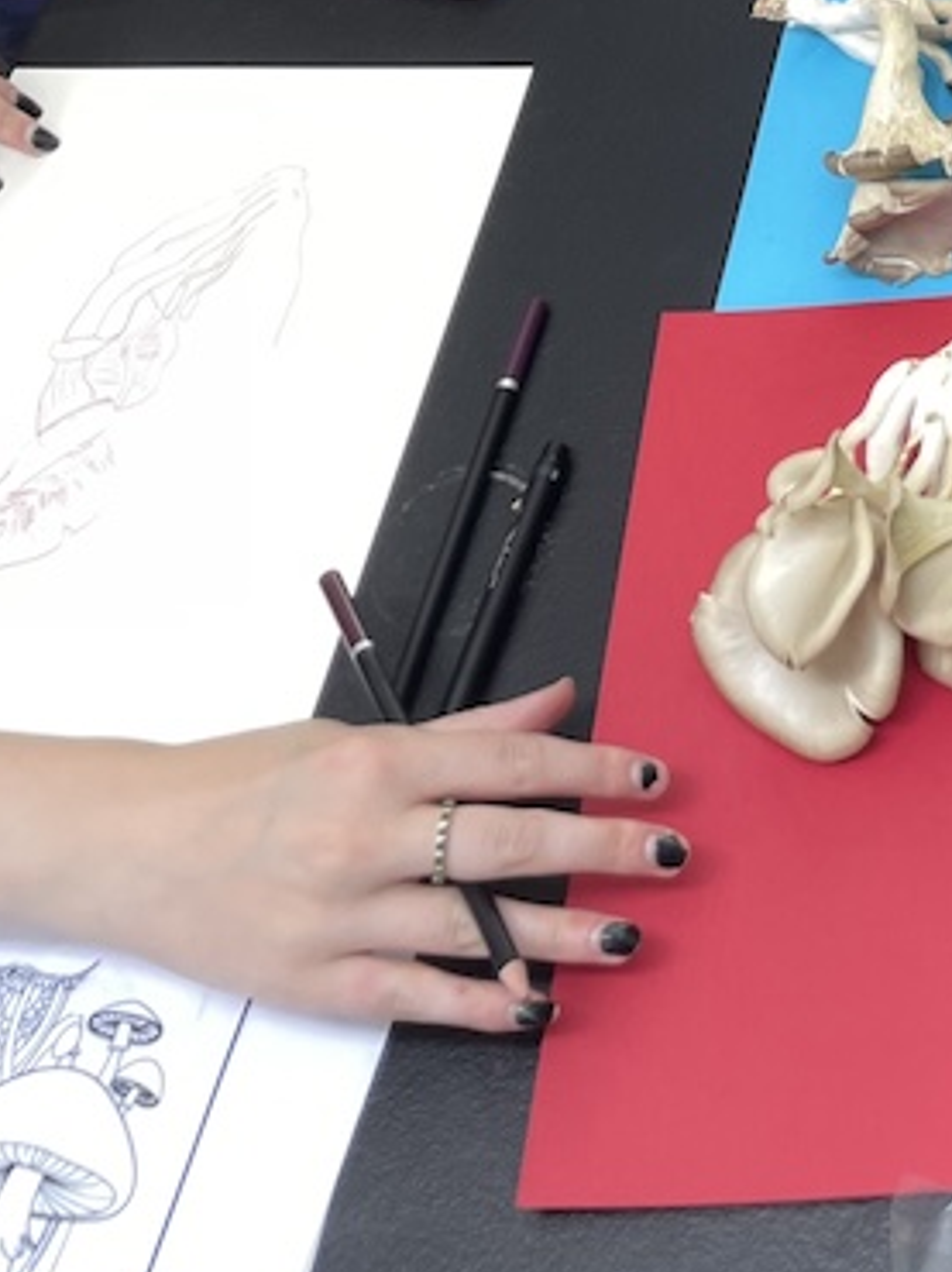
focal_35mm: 75
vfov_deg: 22.9
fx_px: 2753
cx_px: 1193
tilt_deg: -40.8
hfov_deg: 18.4
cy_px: -418
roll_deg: +13.8
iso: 32
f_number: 1.6
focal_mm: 4.2
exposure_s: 1/121
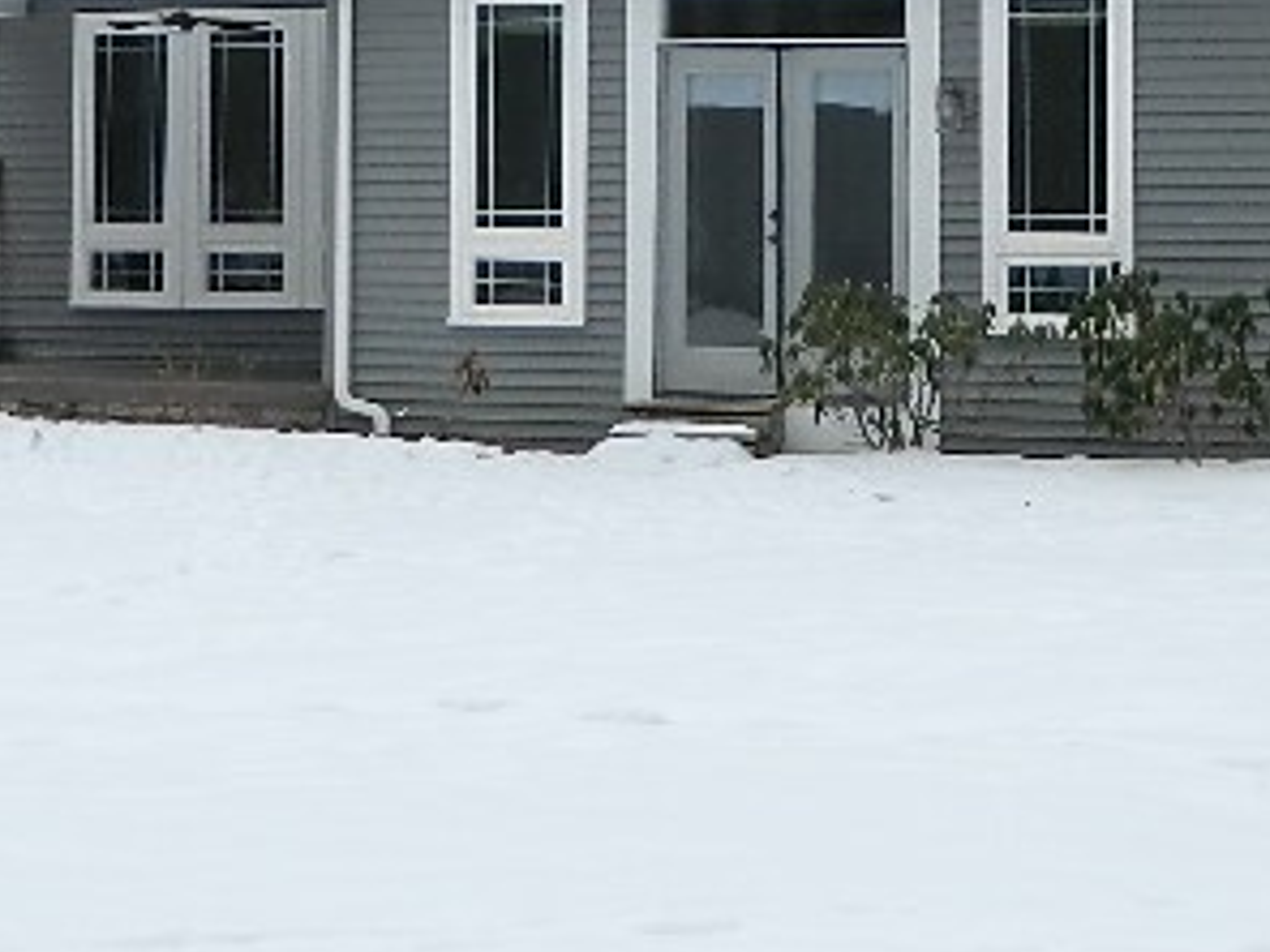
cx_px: 609
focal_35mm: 97
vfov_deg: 14.9
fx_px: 3559
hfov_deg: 20.2
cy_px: -77
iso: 80
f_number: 3.2
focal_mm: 5.1
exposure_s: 1/500
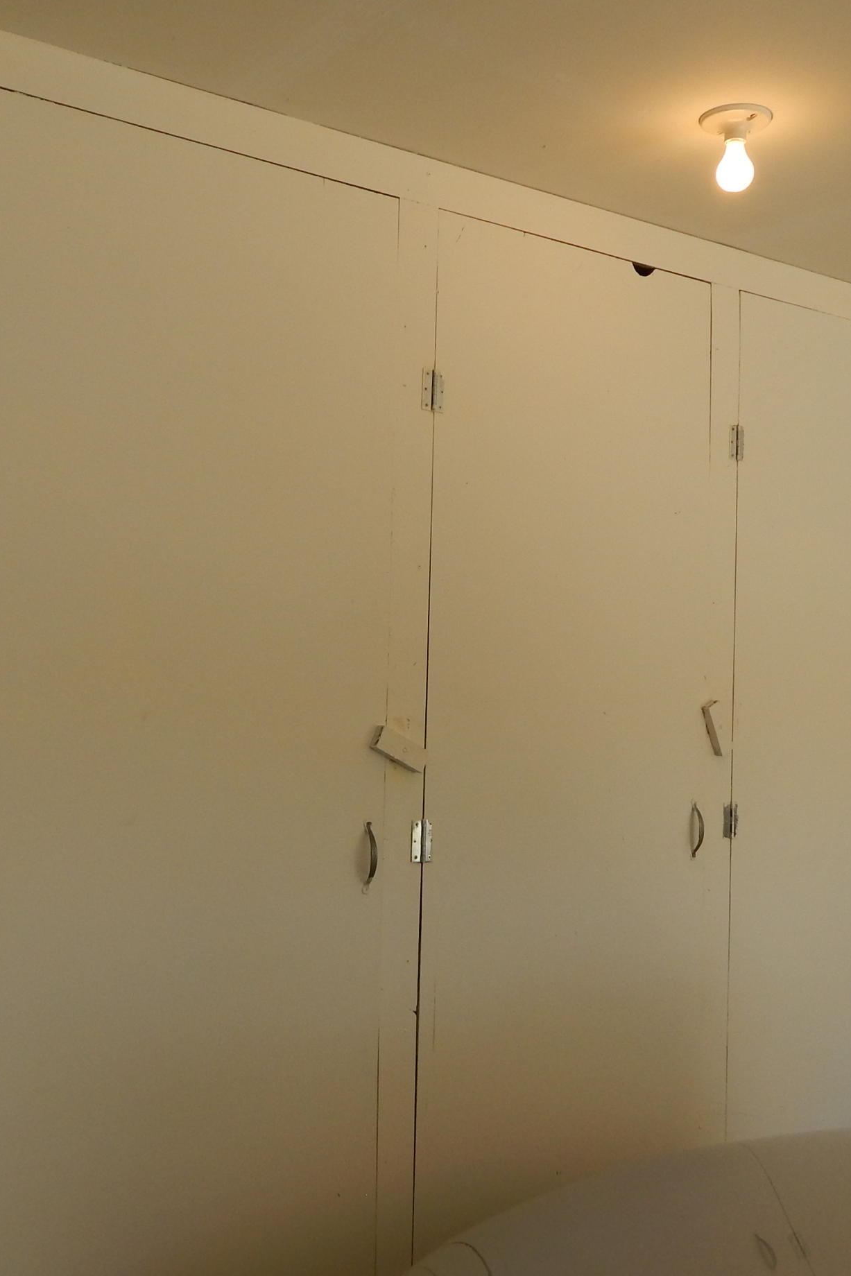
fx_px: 1383
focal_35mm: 39
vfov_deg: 49.5
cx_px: 392
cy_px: 586
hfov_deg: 34.2
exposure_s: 1/320
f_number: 3
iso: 125
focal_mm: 4
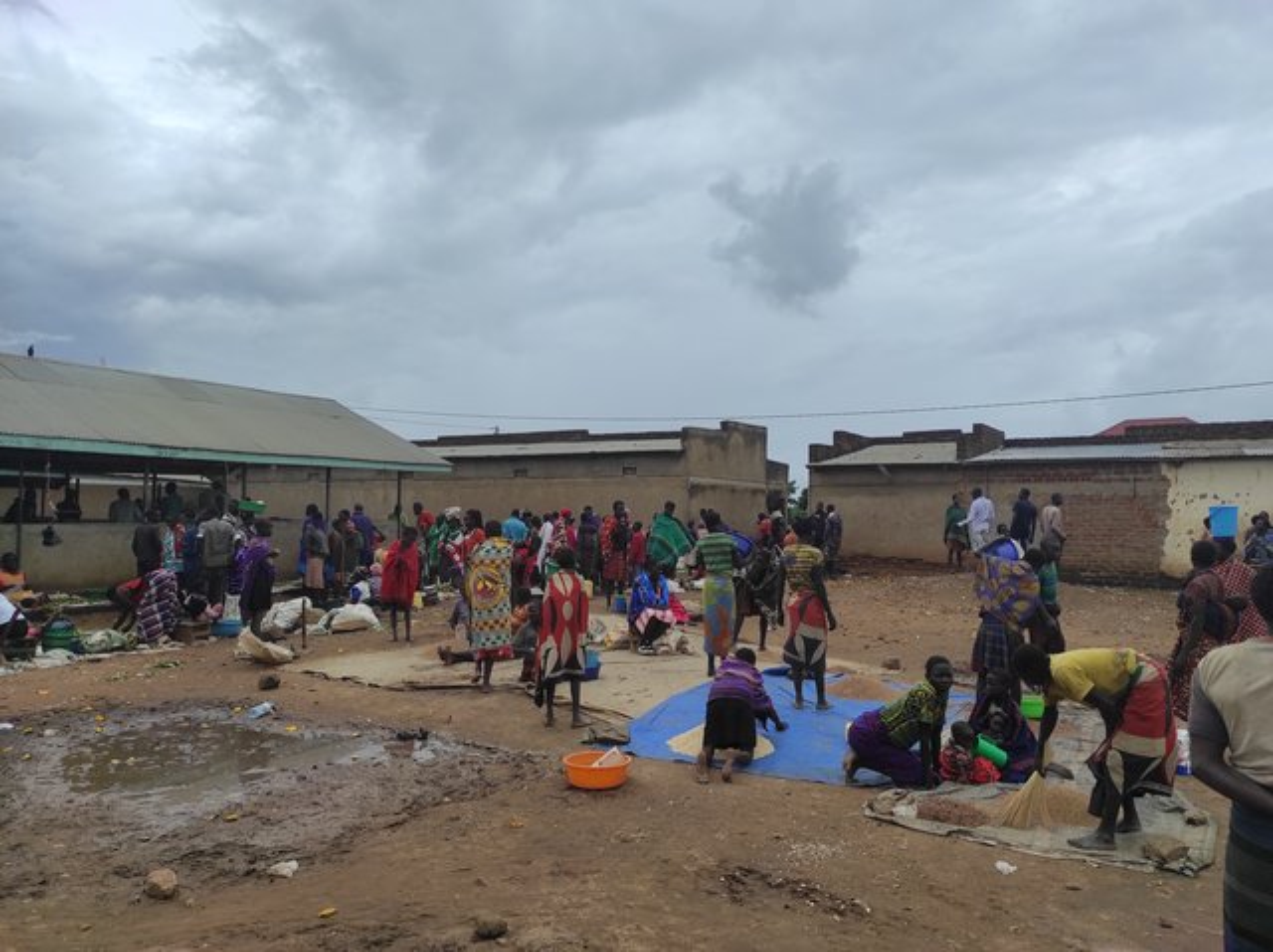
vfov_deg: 54.8
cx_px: 636
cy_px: 476
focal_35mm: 25
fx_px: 919
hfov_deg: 69.4
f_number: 1.89
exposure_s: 1/1407
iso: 100
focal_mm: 5.43
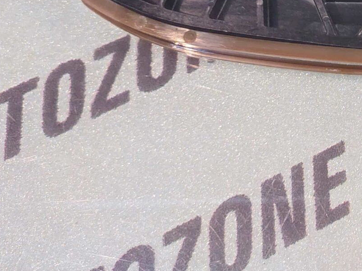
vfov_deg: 25.0
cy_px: -32
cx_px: 504
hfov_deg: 27.7
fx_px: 564
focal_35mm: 54
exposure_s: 1/33
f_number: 1.79
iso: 1071
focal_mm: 4.74
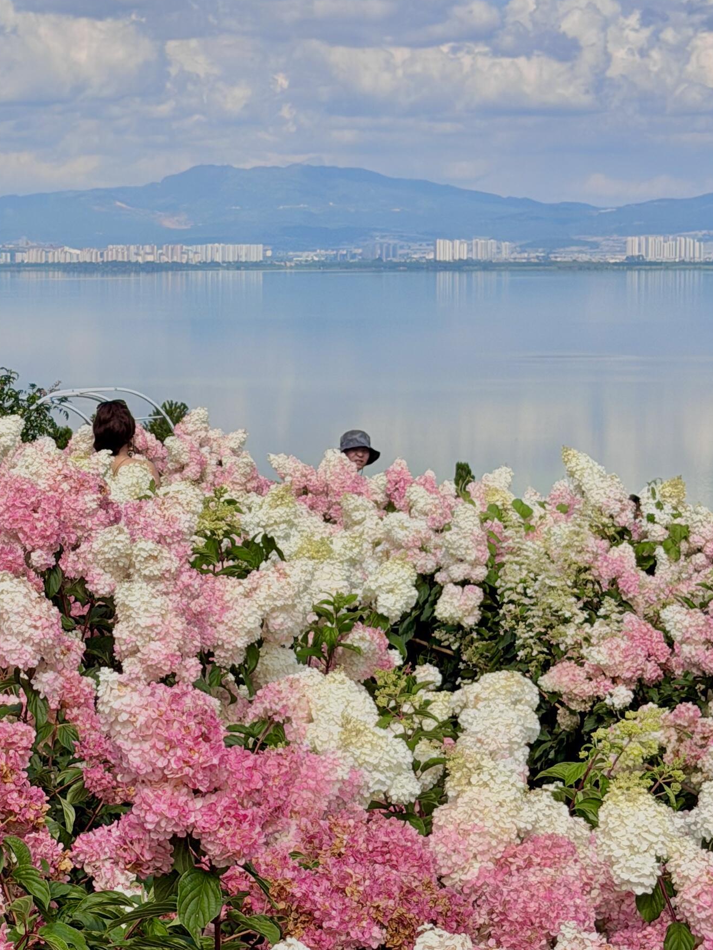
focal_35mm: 106
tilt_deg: -3.4
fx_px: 2910
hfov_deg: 13.8
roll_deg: +0.4
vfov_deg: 18.5
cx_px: -6
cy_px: 455
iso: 64
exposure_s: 1/7143
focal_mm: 6.76
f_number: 1.78
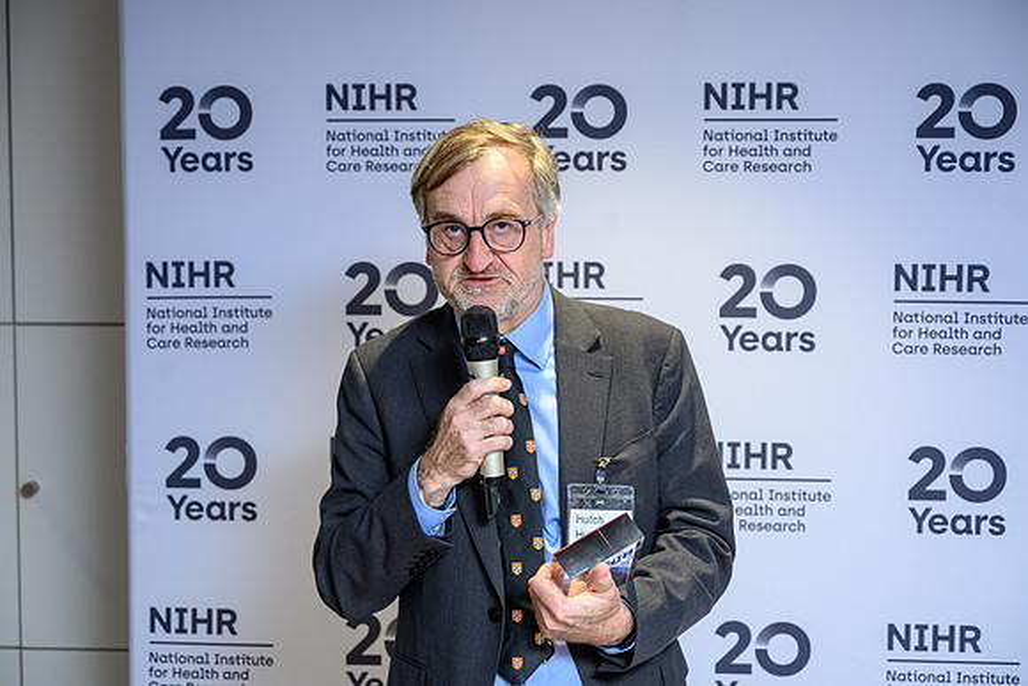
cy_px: 343
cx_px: 514
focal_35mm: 61
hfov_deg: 32.9
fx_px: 1743
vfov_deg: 22.3
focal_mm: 61
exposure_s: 1/200
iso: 1250
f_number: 4.5
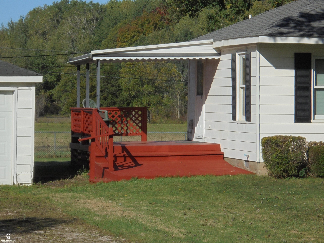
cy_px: 122
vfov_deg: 9.5
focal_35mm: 156
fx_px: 1460
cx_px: 162
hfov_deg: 12.7
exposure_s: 1/500
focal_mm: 27.6
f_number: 6.5
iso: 100
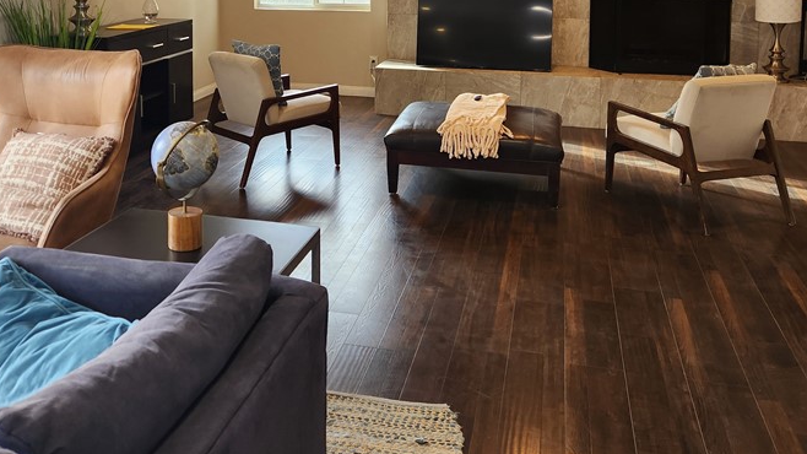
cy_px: 15
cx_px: 318
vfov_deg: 28.8
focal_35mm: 39
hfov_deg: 51.2
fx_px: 834
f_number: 1.8
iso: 100
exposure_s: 1/120
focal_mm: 5.4
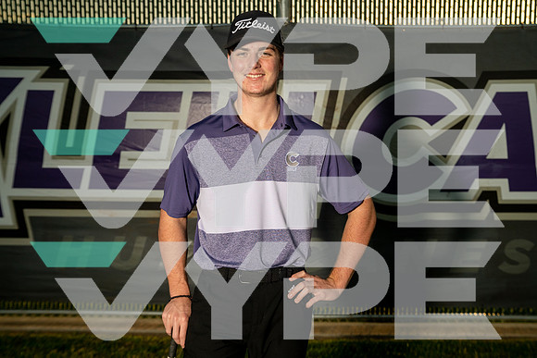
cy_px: 179
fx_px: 701
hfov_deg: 41.9
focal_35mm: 47
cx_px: 268
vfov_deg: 28.7
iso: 400
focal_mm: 47
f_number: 4.5
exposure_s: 1/250
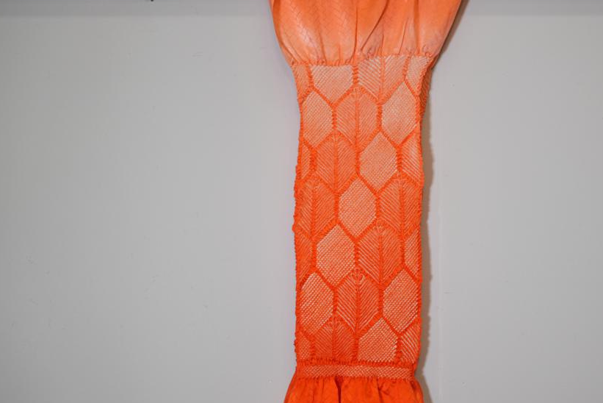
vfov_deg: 10.7
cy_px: 219
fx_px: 2145
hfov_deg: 16.0
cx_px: 366
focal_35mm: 128
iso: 320
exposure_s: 1/100
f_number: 4
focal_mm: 97
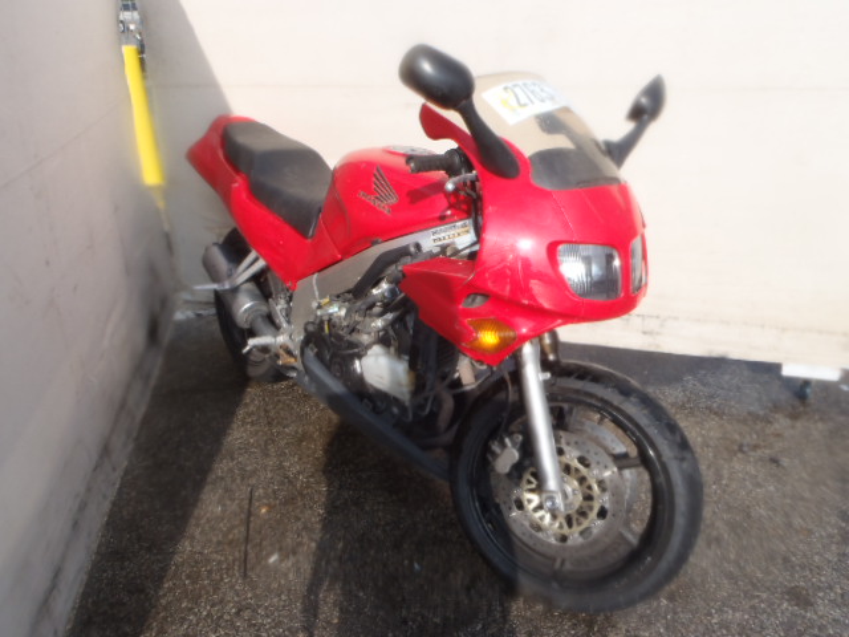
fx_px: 687
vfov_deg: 49.7
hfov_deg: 63.4
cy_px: 318
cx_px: 424
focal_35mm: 28
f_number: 4.5
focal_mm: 5
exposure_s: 1/400
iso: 80
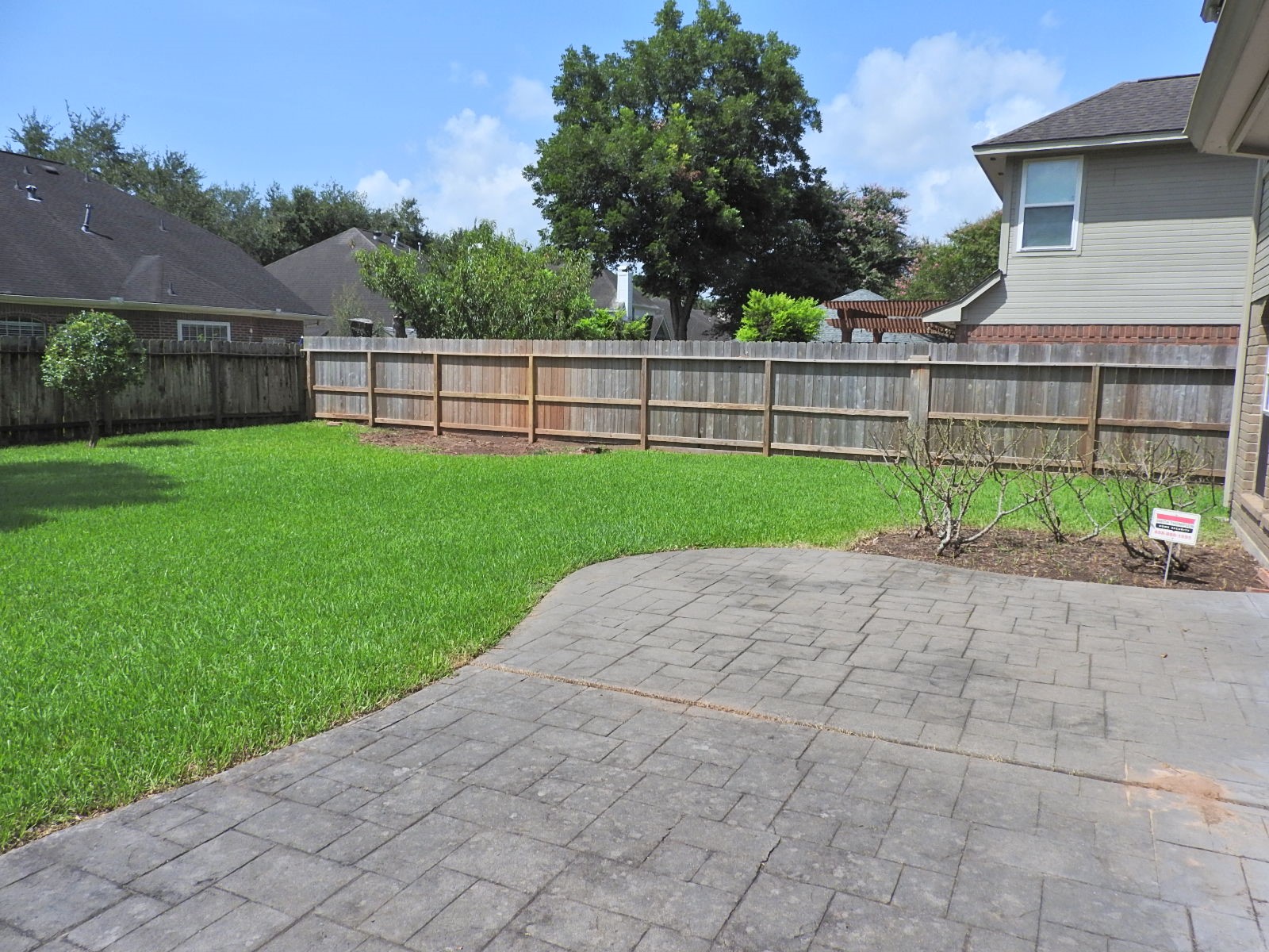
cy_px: 476
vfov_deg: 56.8
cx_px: 634
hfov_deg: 71.6
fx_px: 880
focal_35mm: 24
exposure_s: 1/2000
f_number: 3.3
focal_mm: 4.3
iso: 100
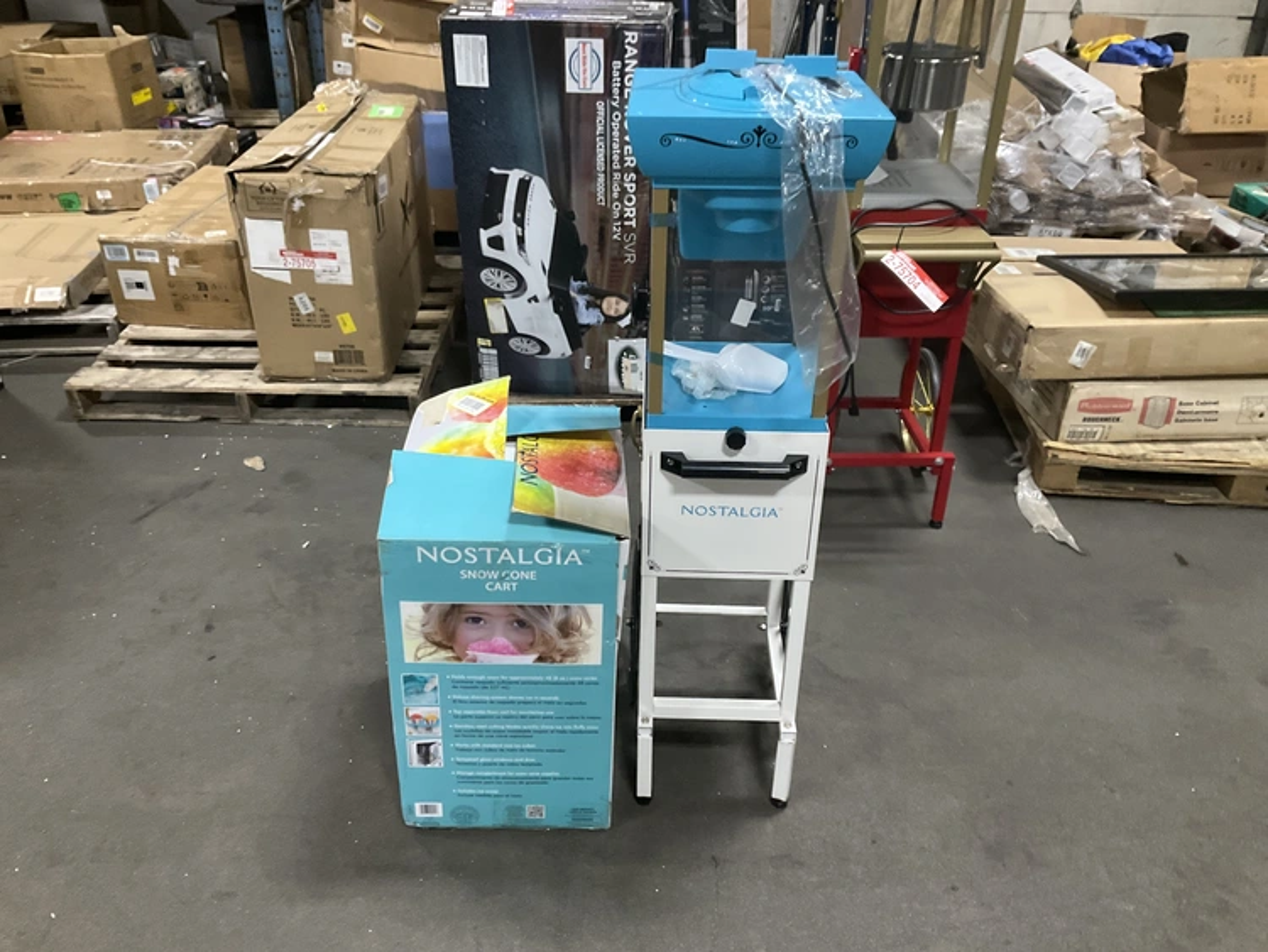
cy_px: 476
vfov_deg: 48.3
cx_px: 634
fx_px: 1063
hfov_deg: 61.6
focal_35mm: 29
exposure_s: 1/40
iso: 250
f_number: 1.8
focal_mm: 3
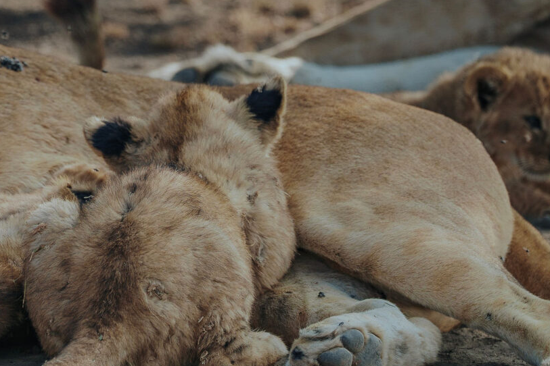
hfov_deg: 4.2
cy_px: 11
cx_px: -111
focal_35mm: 485
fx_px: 7409
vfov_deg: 2.8
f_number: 3.2
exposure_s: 1/800
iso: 160
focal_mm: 154
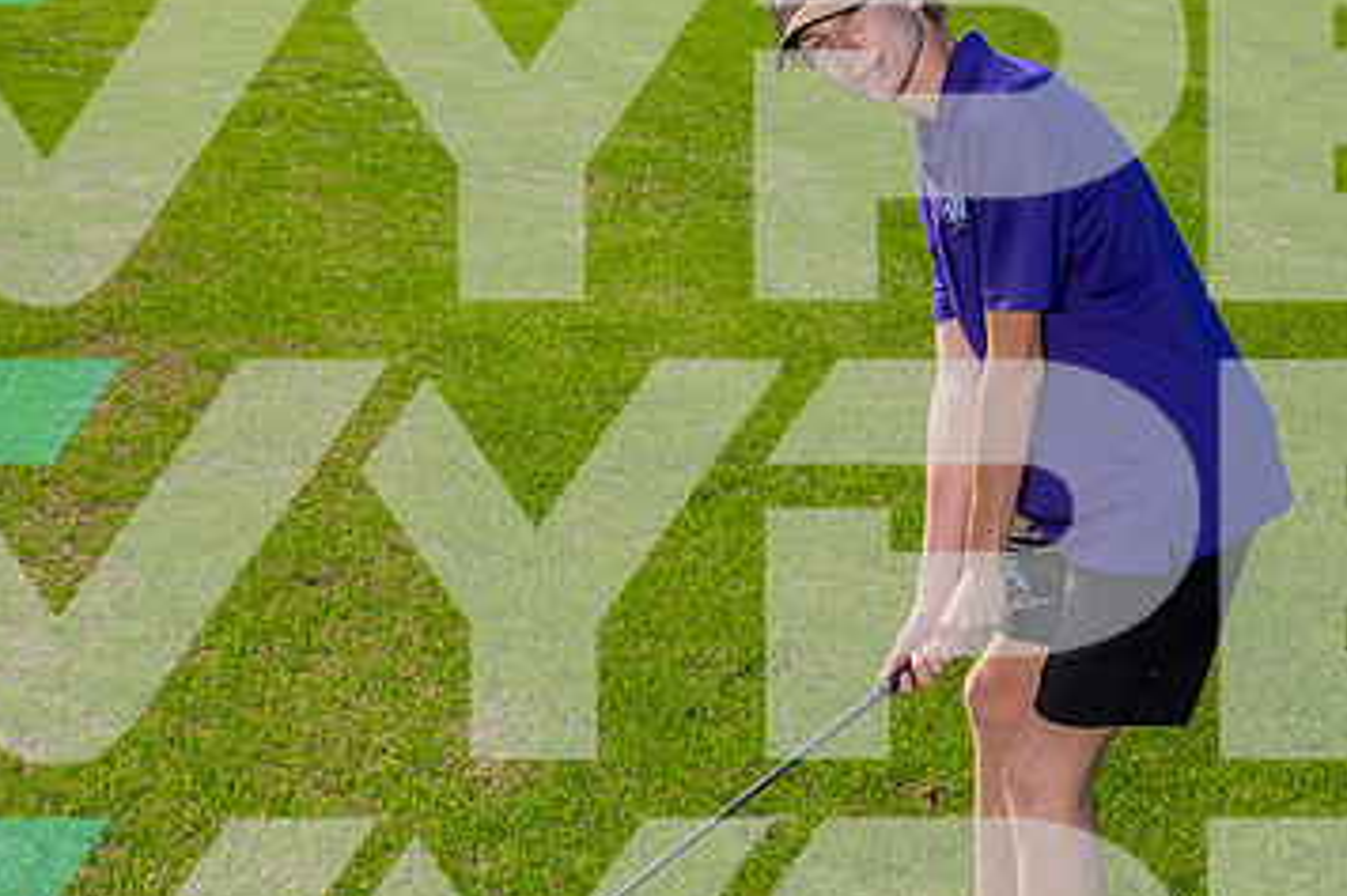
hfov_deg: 27.0
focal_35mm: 75
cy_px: 561
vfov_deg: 18.1
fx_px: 2805
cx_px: 692
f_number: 5
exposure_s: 1/640
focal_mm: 46
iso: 100
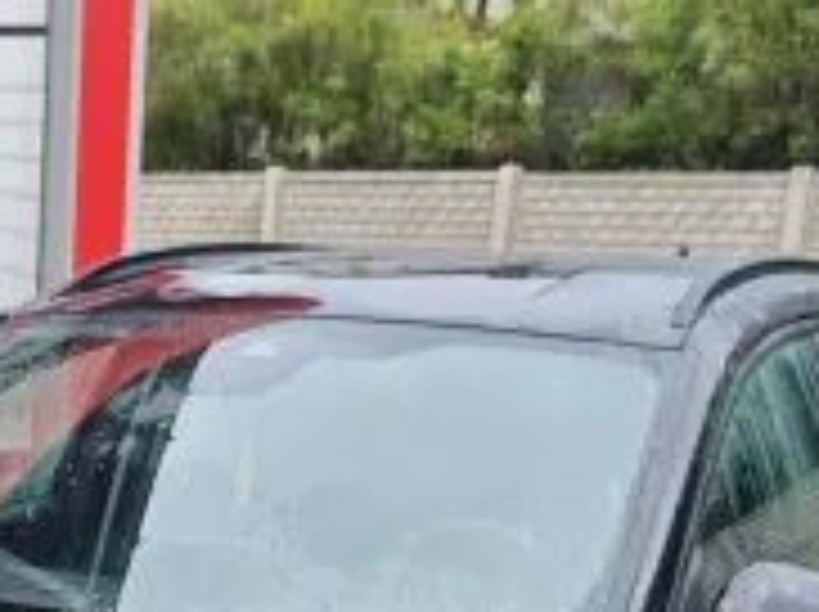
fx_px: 1914
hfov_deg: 23.2
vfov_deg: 16.5
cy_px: 927
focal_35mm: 81
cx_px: 14
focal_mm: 8.72
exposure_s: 1/182
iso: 50
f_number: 2
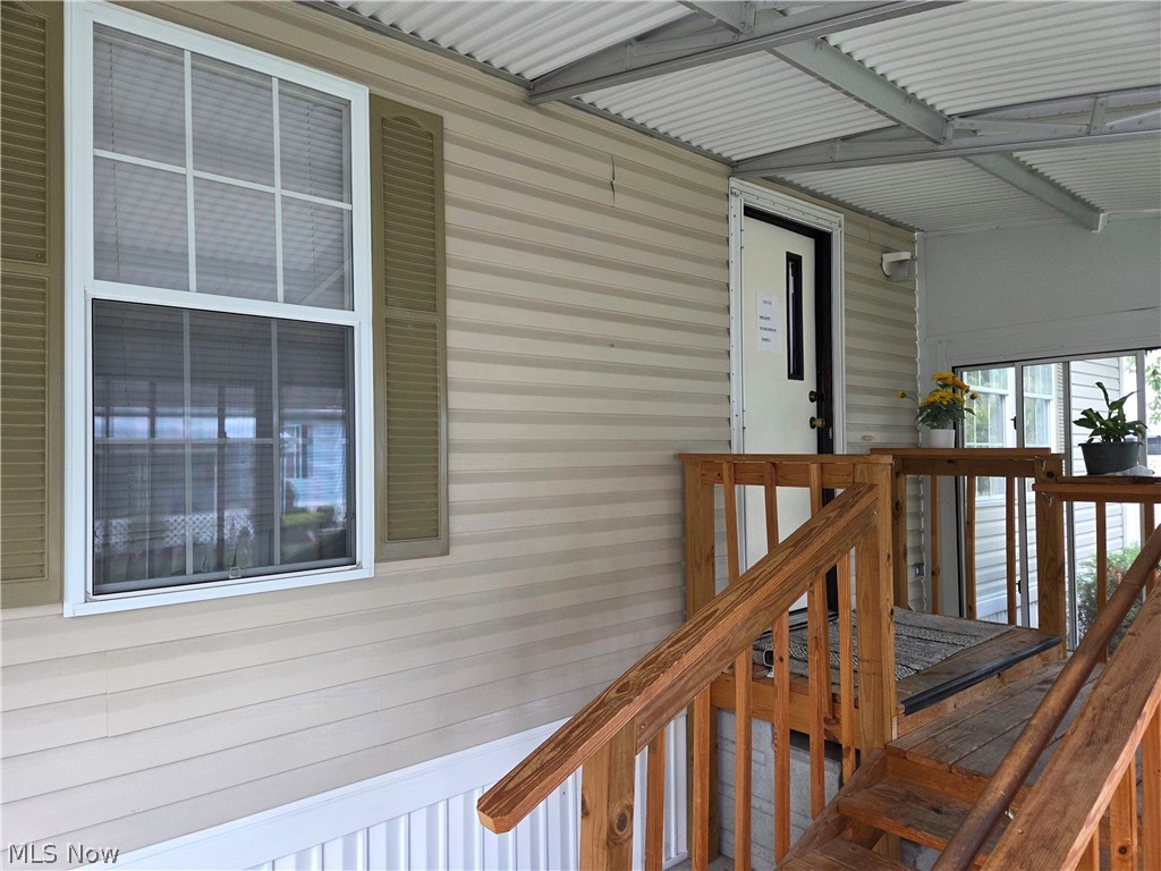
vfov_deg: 58.9
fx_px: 771
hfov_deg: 73.9
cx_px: 580
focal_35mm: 23
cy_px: 436
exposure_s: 1/180
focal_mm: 5.4
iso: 200
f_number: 1.8
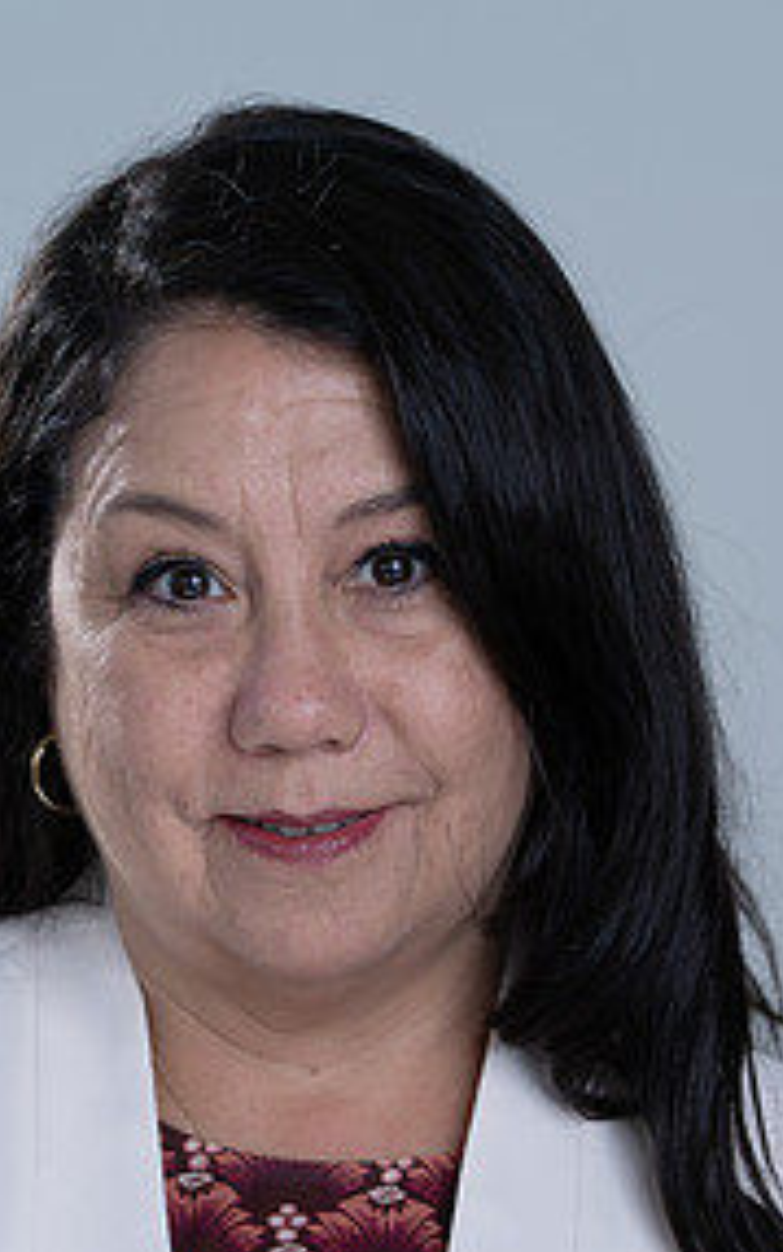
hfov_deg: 5.3
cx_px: 302
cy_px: 797
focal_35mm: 250
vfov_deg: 8.4
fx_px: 8527
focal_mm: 156
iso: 160
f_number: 5.6
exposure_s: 1/200
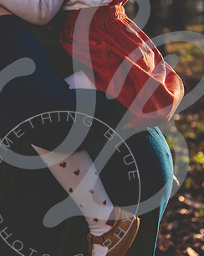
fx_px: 460
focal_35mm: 61
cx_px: 100
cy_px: 125
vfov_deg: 31.0
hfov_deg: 25.0
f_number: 2.8
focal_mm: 44
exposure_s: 1/1000
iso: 100
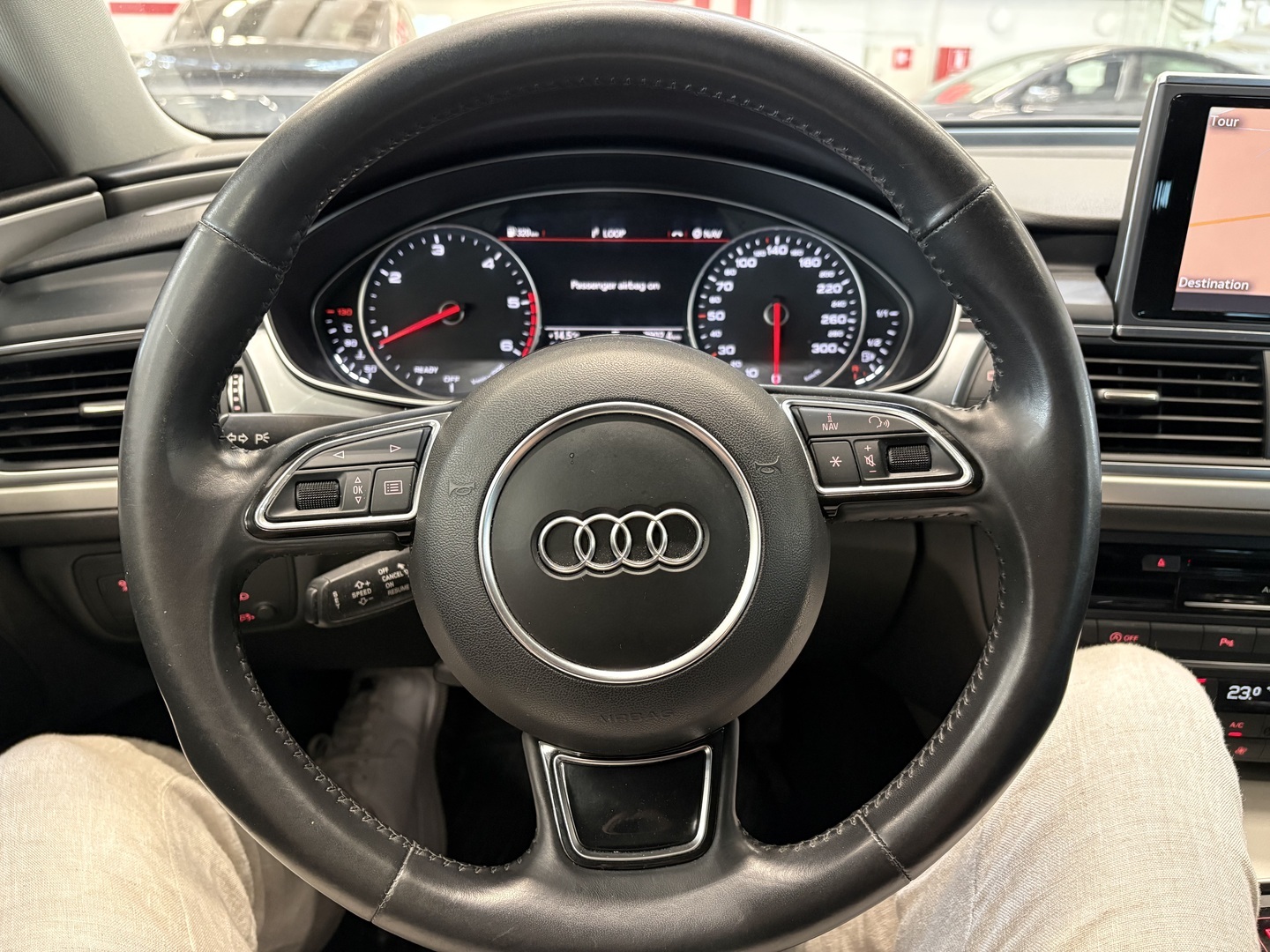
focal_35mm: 26
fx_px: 954
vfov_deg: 53.1
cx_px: 635
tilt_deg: -21.6
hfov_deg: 67.3
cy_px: 476
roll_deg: -0.3
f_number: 1.6
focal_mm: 5.96
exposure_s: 1/33
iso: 500
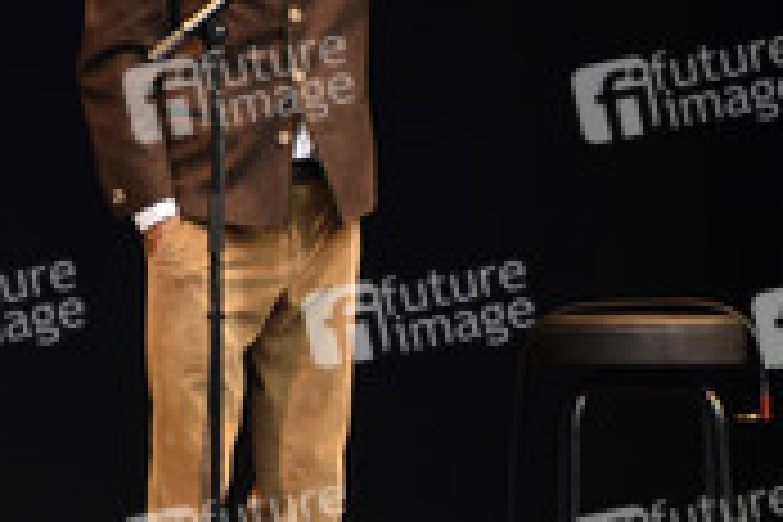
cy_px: 202
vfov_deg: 1.8
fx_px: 16942
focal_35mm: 779
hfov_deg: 2.6
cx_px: 299
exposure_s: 1/125
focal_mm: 300
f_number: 6.3
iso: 1000
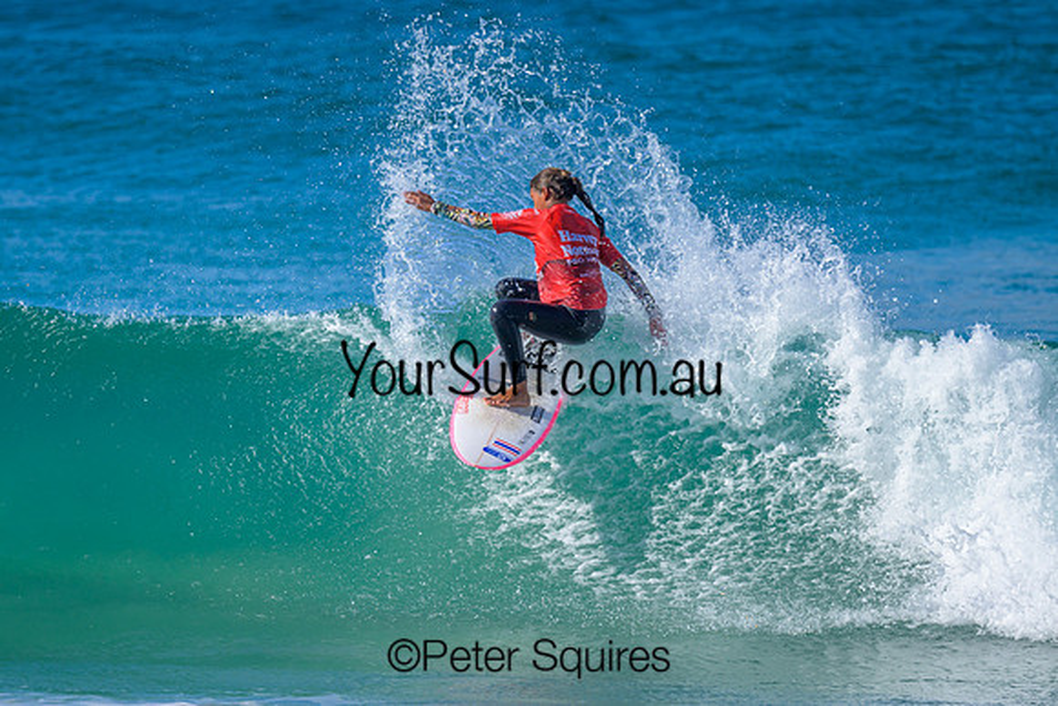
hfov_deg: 2.2
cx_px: 448
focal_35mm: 948
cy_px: 418
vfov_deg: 1.5
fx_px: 27858
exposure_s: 1/2000
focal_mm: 800
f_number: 6.3
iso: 360
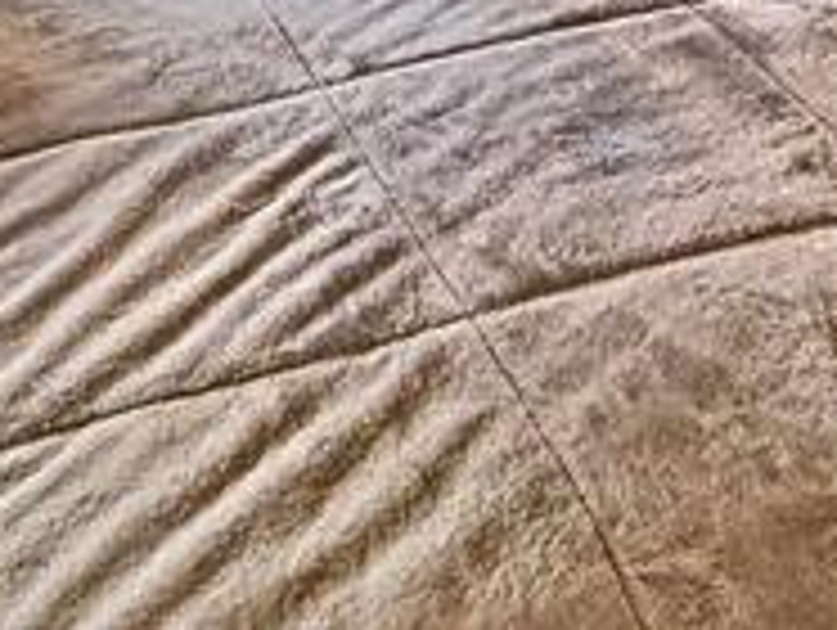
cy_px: -158
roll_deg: +2.8
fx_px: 1864
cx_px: 328
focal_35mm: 77
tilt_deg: -22.2
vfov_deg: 18.1
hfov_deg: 25.3
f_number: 2.2
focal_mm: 2.22
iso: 200
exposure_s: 1/60
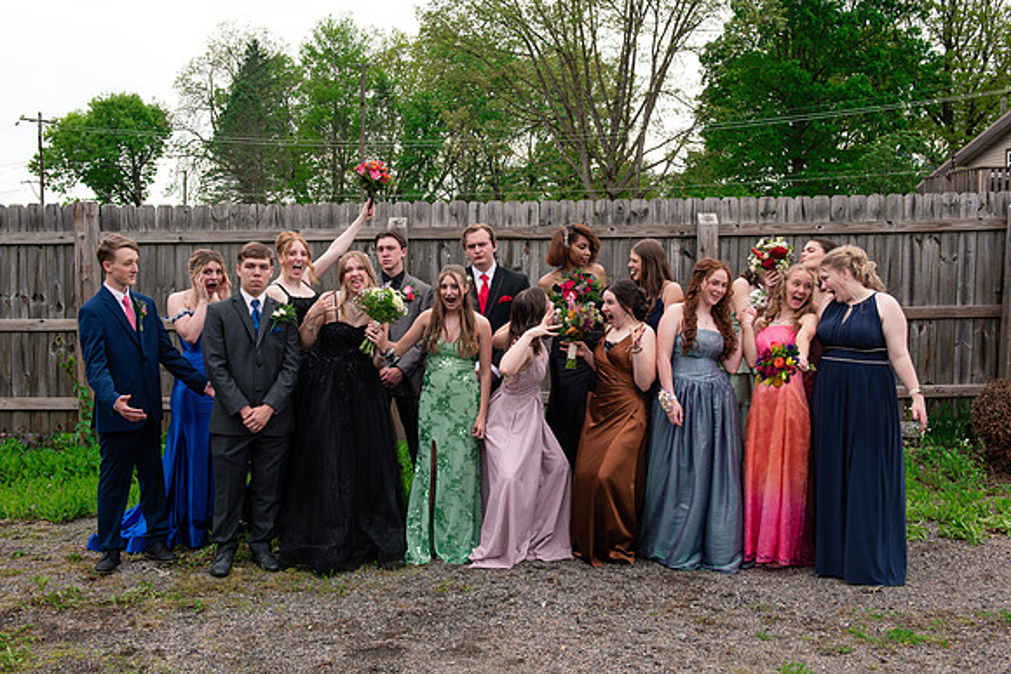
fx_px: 1055
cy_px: 317
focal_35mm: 38
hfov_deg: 51.2
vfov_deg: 35.4
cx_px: 510
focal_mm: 35
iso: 500
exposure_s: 1/250
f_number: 8
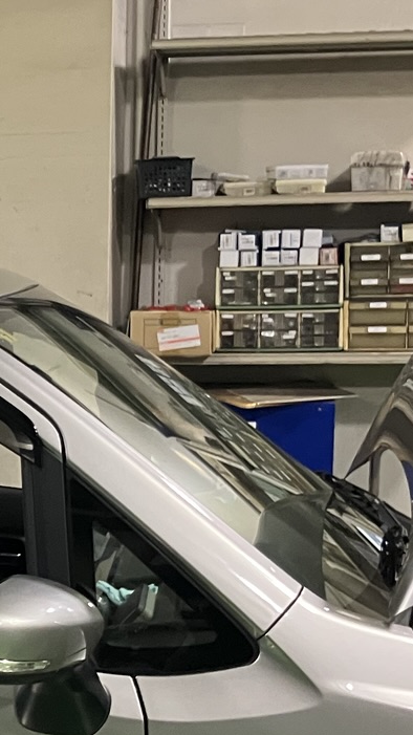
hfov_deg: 13.0
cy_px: 493
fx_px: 1695
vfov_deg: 24.3
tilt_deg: -8.2
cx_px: -243
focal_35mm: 87
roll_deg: +0.4
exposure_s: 1/60
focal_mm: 3.99
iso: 250
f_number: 1.8
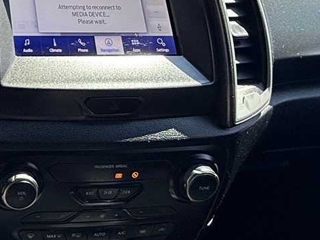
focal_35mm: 57
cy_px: -12
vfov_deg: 24.3
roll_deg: -3.1
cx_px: -112
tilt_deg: -17.0
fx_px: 527
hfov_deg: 27.4
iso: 64
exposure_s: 1/235
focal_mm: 2.22
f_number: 2.2
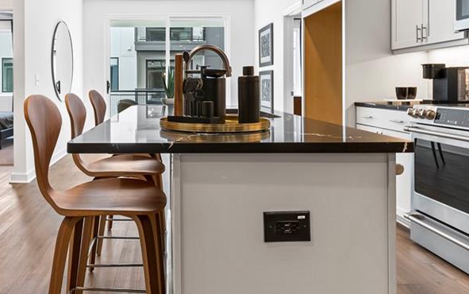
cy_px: 99
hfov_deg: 61.5
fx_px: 384
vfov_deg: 41.4
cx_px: 160
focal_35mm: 30
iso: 250
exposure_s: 1/6
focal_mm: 17
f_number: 8
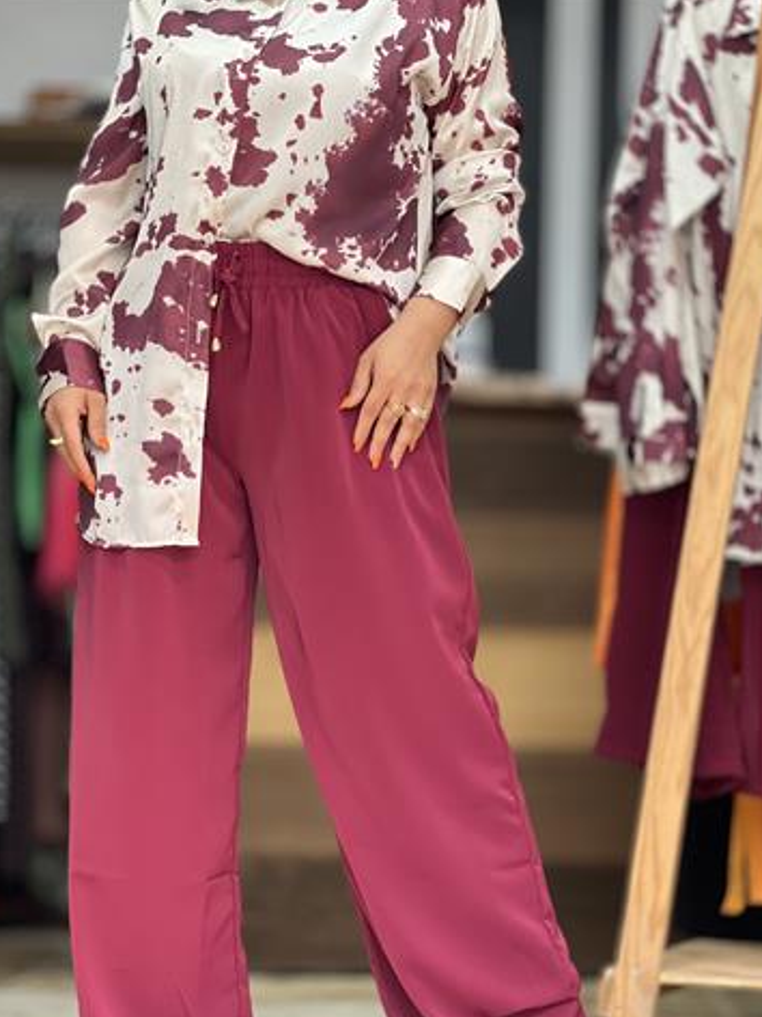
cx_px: 353
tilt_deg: +5.3
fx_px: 2554
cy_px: 563
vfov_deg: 22.5
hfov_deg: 17.0
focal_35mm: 87
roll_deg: -1.3
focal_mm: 9
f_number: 2.8
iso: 250
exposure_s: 1/84
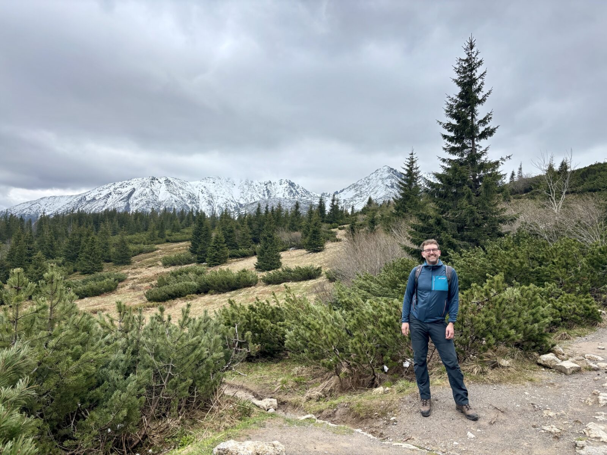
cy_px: 228
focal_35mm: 26
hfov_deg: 67.3
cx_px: 304
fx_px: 456
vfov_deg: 53.1
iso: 50
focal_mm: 5.96
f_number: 1.6
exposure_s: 1/3106
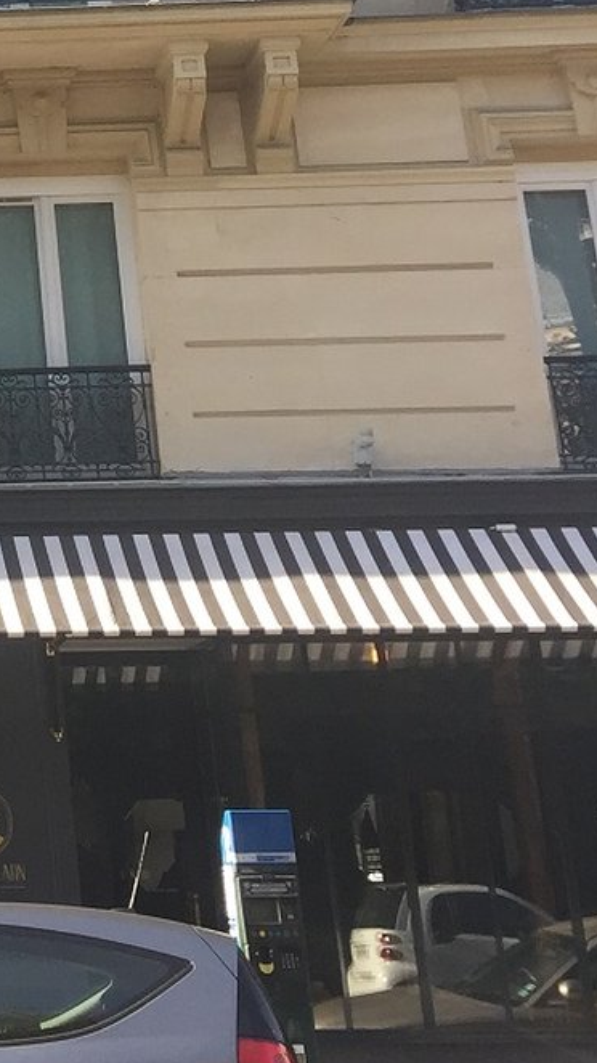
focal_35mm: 88
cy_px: -50
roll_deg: +1.0
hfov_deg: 12.5
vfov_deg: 23.0
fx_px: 2478
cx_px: -492
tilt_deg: +20.0
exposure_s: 1/353
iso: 32
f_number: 2.2
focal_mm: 4.15
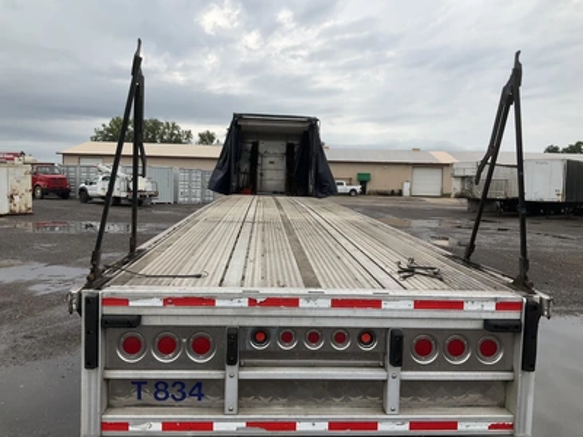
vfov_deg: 48.2
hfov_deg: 61.7
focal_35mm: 29
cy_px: 218
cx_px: 292
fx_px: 488
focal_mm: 3
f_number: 1.8
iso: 25
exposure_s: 1/1675
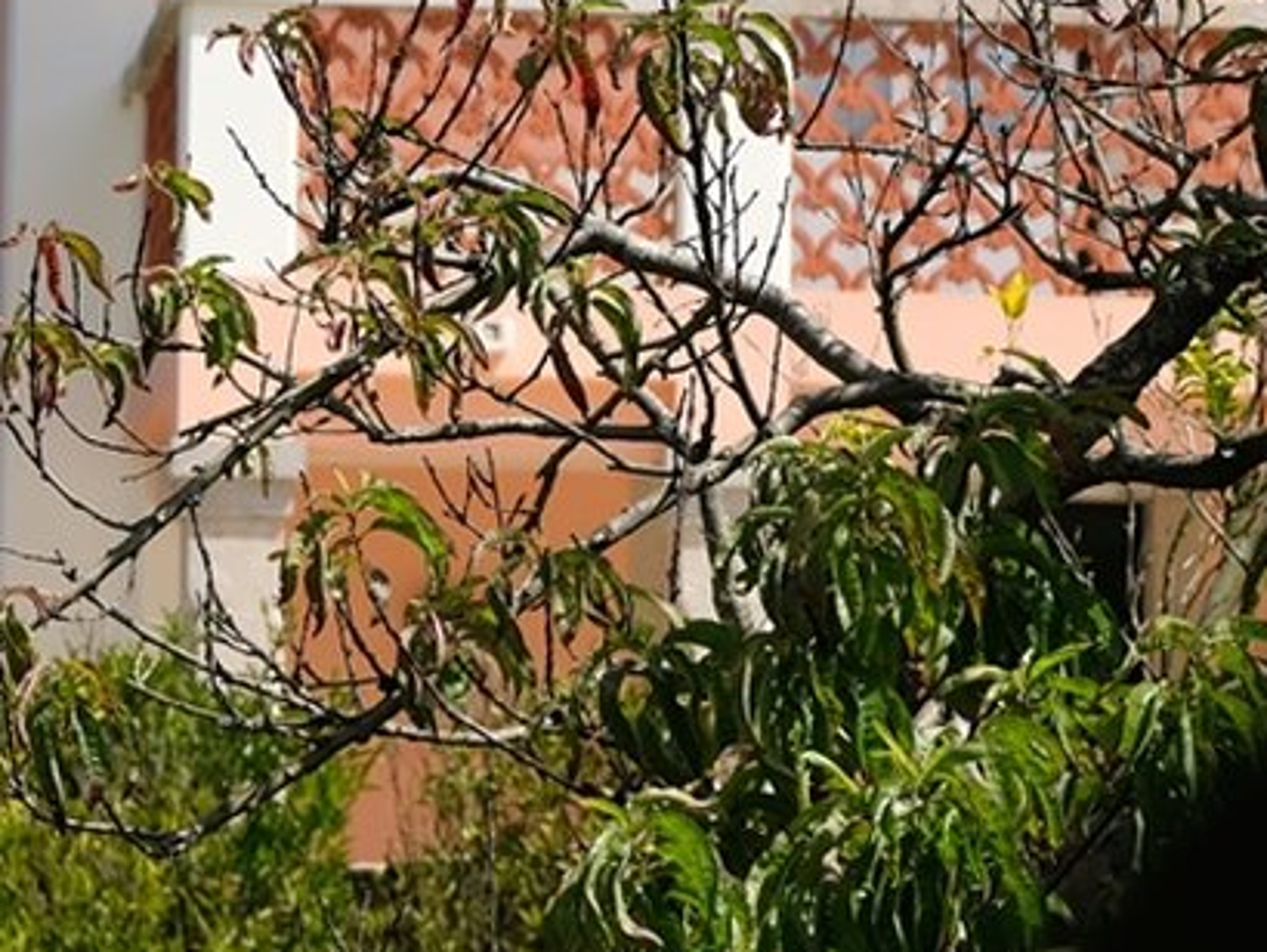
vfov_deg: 6.0
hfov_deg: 8.0
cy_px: -77
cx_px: 760
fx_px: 9083
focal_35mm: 248
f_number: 4.5
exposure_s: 1/800
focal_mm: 52
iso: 200
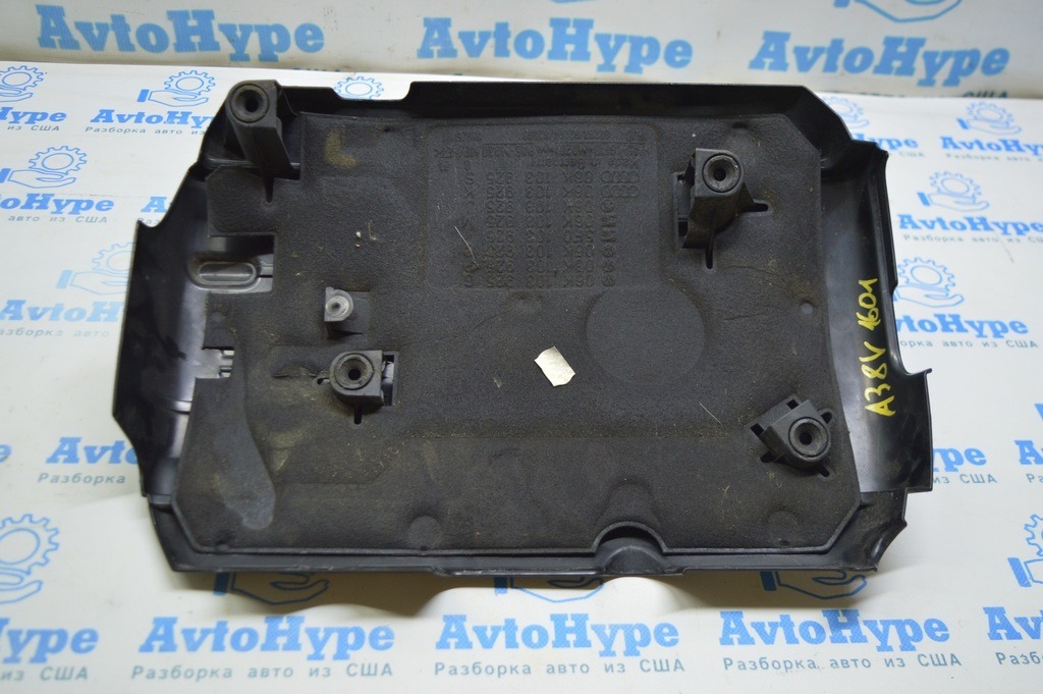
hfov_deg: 53.2
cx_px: 522
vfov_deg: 36.8
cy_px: 347
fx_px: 1042
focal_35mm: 36
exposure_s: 1/40
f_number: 4
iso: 400
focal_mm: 24
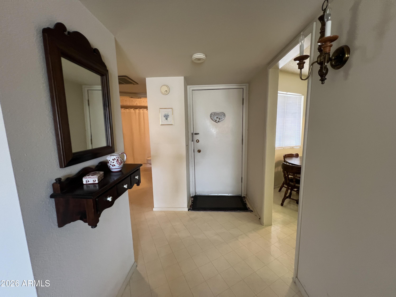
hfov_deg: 106.2
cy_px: 148
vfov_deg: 89.9
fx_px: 149
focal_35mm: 13
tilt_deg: -7.4
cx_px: 198
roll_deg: +1.1
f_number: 1.8
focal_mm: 1.57
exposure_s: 1/60
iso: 200
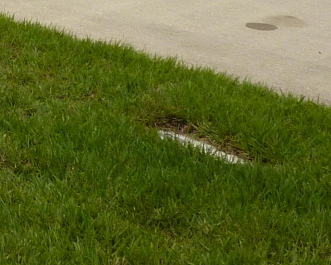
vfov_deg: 11.0
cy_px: -217
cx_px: -267
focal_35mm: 131
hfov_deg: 13.2
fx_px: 1284
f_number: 5.6
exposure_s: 1/640
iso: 80
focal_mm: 4.7
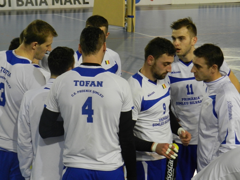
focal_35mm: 145
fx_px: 1005
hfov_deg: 13.6
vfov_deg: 10.2
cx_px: 120
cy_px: 90
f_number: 5.1
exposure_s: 1/50
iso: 640
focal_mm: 25.7
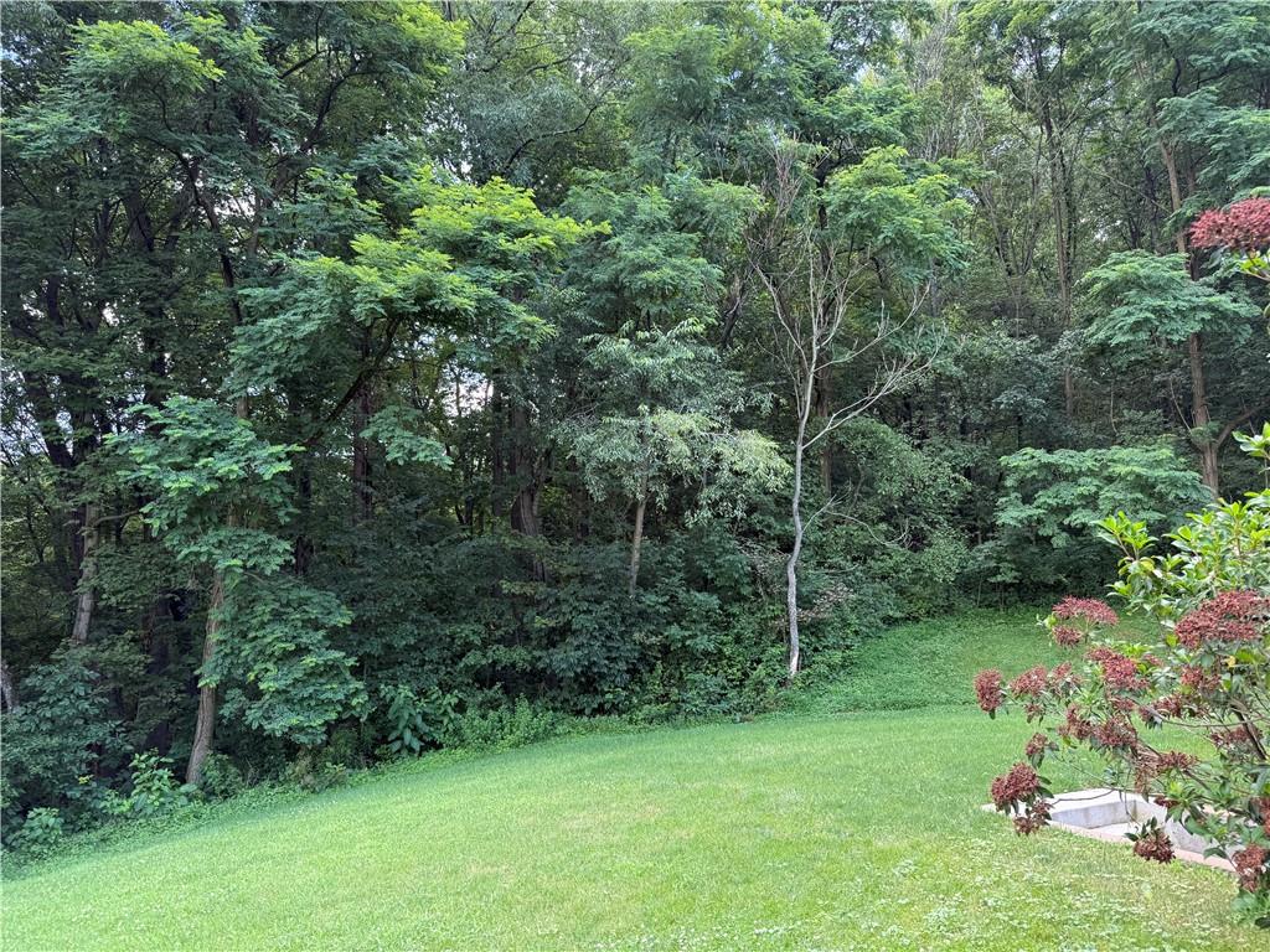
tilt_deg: +7.9
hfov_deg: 71.6
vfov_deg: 56.8
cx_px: 635
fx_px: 881
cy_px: 476
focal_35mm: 24
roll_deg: +2.1
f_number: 1.78
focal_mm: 6.76
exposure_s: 1/177
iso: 80
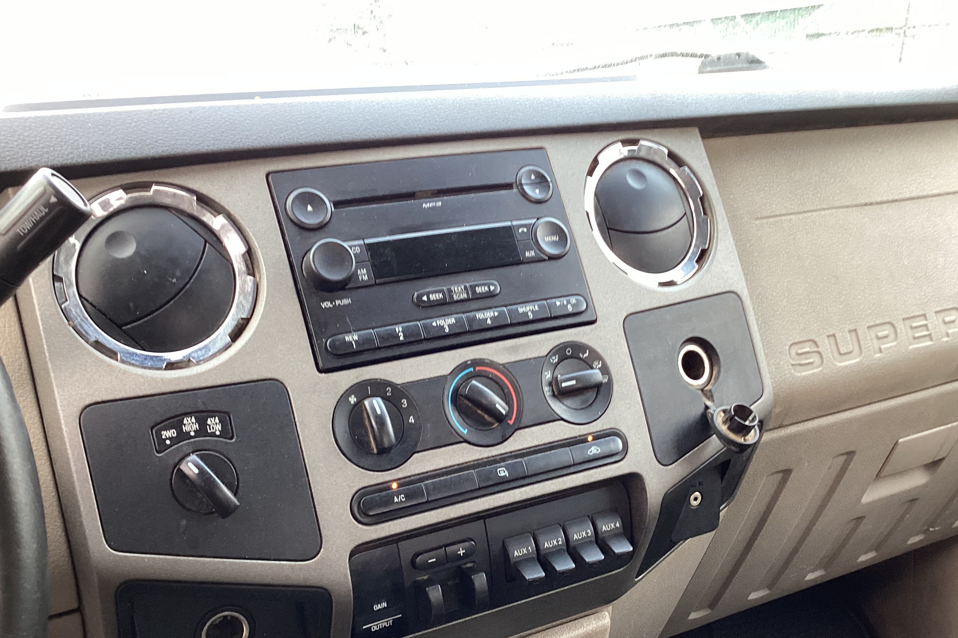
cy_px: 416
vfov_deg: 34.8
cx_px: 485
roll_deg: +3.8
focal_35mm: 38
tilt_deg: -20.0
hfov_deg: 50.7
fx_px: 1011
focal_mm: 3.3
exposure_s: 1/50
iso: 100
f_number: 2.4
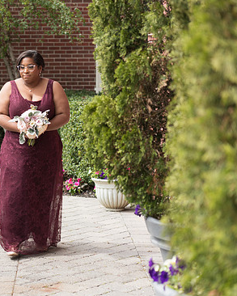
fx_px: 911
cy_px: 152
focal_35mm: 104
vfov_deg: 18.4
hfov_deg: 14.7
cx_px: 31
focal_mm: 70
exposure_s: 1/320
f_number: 2.8
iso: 64
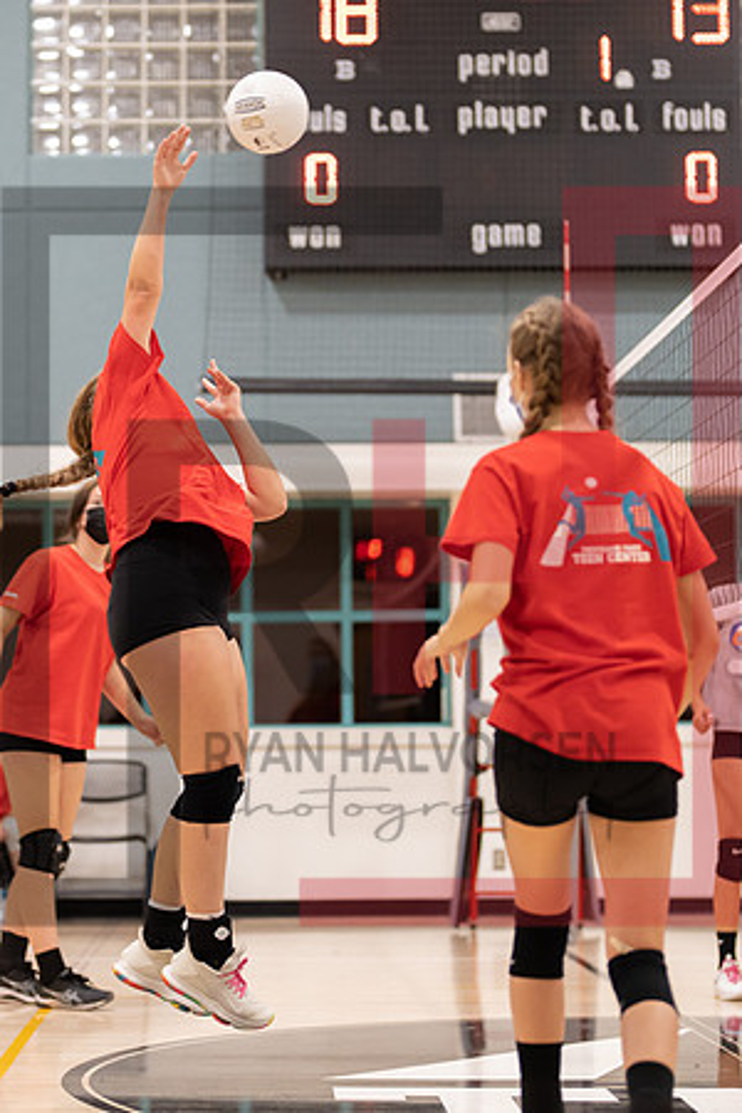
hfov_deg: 14.2
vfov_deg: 21.2
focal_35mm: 96
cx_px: 237
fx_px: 2964
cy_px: 456
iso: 1000
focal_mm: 50
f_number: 1.2
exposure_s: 1/1600
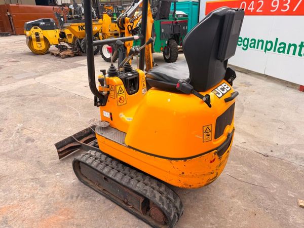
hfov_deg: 71.6
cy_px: 114
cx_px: 152
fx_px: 211
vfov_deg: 56.8
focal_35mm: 24
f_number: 1.78
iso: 80
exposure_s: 1/1522
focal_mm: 6.76
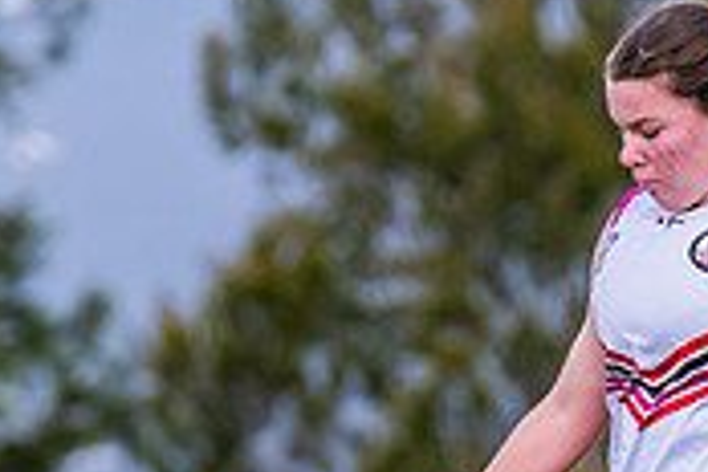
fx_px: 40825
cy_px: 501
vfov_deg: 0.7
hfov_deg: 1.0
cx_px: 424
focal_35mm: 2076
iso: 800
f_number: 8
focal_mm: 360
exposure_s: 1/1250
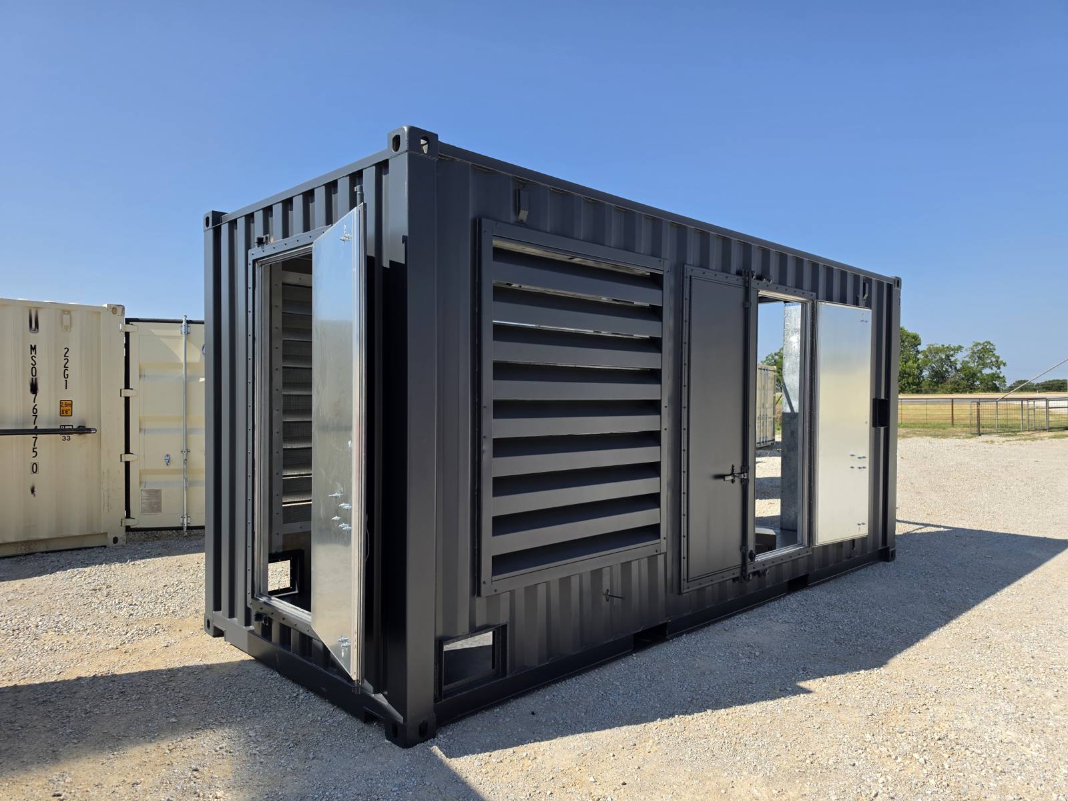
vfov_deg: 58.9
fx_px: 710
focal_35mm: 23
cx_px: 534
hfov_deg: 73.9
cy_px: 400
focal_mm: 6.5
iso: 64
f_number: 1.4
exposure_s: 1/5775
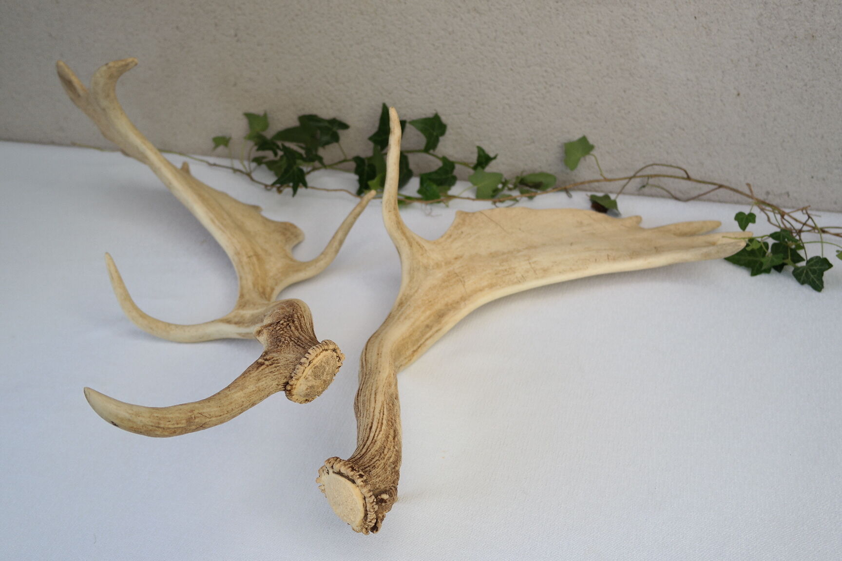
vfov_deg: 36.9
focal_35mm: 36
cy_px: 280
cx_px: 421
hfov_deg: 53.1
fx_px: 842
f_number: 3.5
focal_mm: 24
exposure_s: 1/100
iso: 100
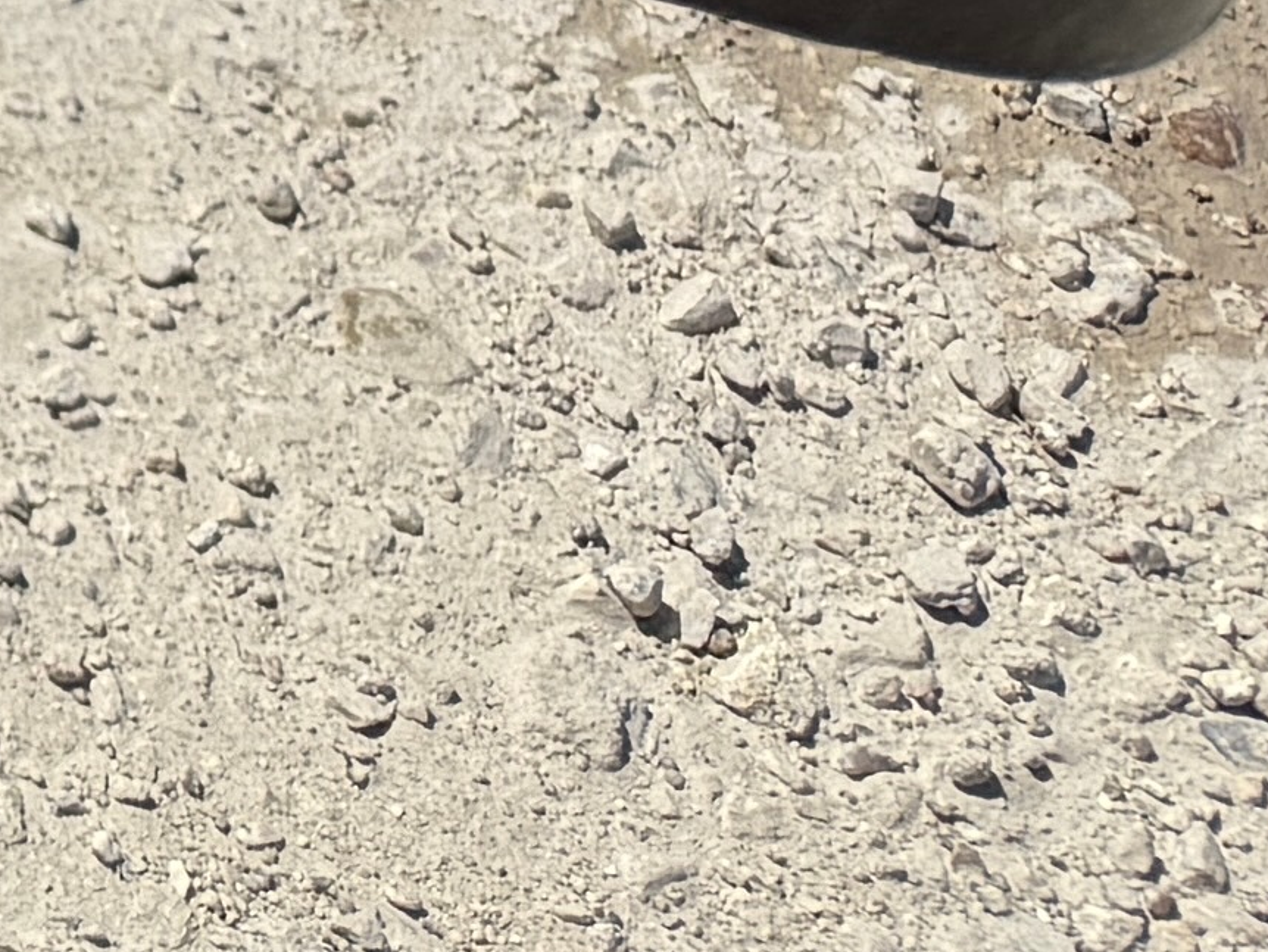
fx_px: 5826
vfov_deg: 8.0
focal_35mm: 159
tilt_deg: -35.3
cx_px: -2682
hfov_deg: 9.4
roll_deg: +1.5
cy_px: -1913
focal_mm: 6.76
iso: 80
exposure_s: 1/6711
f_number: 1.78
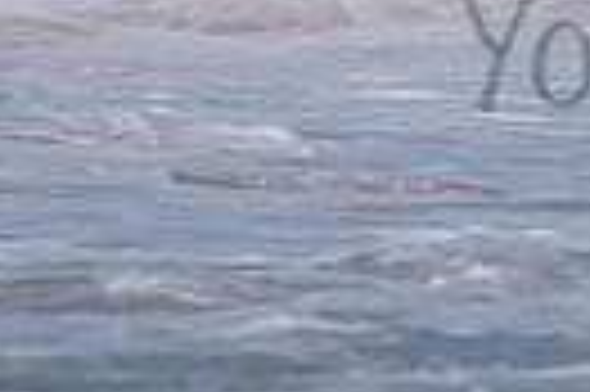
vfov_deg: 0.5
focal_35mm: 2724
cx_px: 686
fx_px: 44587
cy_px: -123
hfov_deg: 0.8
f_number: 5.6
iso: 72
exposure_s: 1/2000
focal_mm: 500
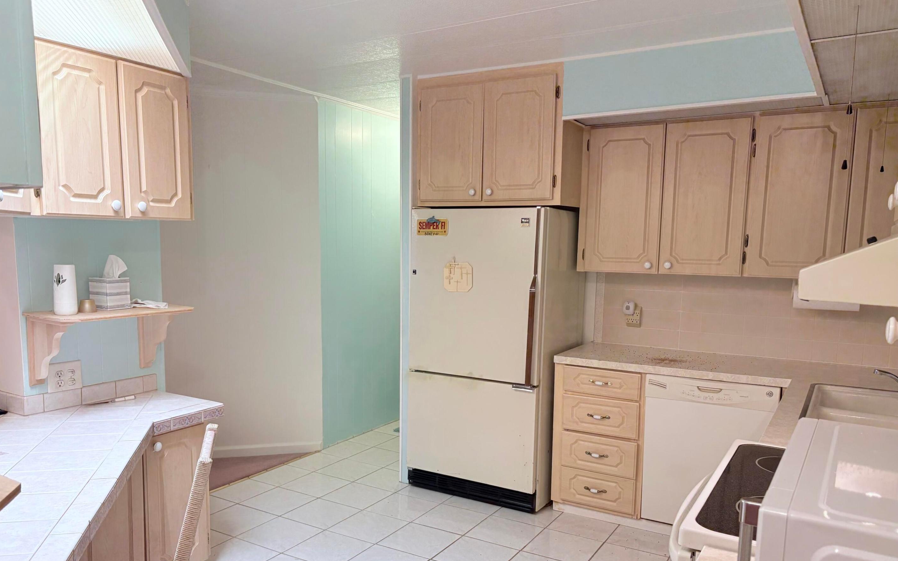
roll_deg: -0.5
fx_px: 685
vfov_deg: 44.4
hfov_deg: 66.5
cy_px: 327
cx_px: 443
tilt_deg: -8.3
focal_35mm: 28
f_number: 1.6
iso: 100
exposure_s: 1/60
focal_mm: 5.96
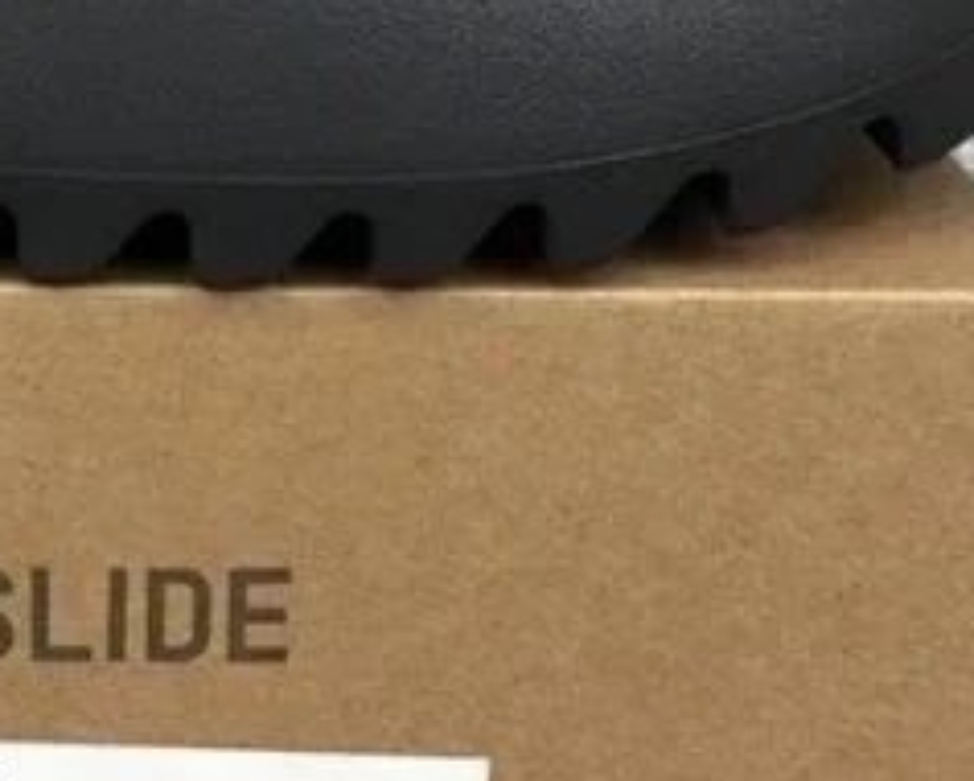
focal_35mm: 102
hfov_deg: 18.3
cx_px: -12
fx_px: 2943
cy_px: 243
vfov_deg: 15.1
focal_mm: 3.3
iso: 25
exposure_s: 1/112
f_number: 2.4
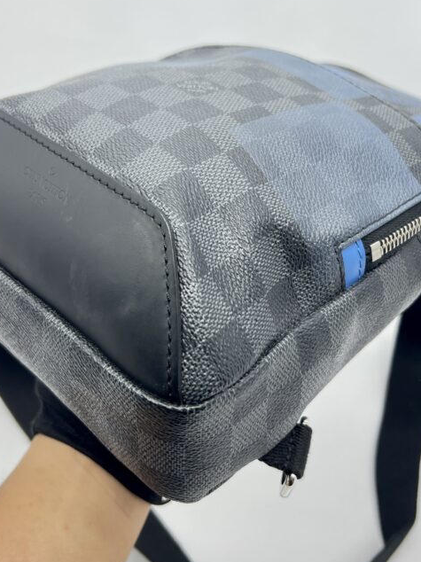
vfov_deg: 44.8
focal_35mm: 42
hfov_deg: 34.3
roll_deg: +2.6
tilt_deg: -34.9
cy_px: 256
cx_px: 230
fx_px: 682
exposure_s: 1/100
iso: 64
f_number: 1.5
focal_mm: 5.7
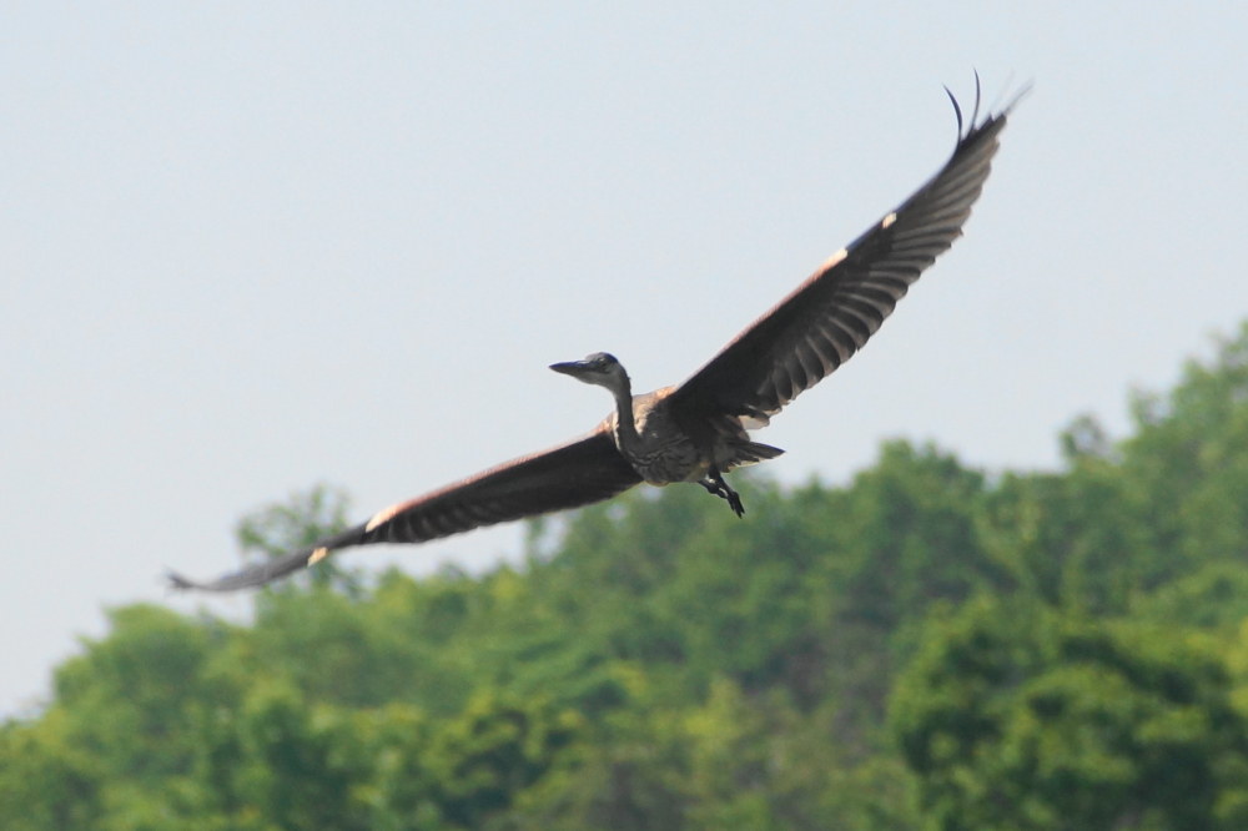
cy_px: 416
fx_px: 11955
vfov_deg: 4.0
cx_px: 624
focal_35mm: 345
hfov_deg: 6.0
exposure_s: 1/400
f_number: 6.3
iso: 250
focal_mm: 230
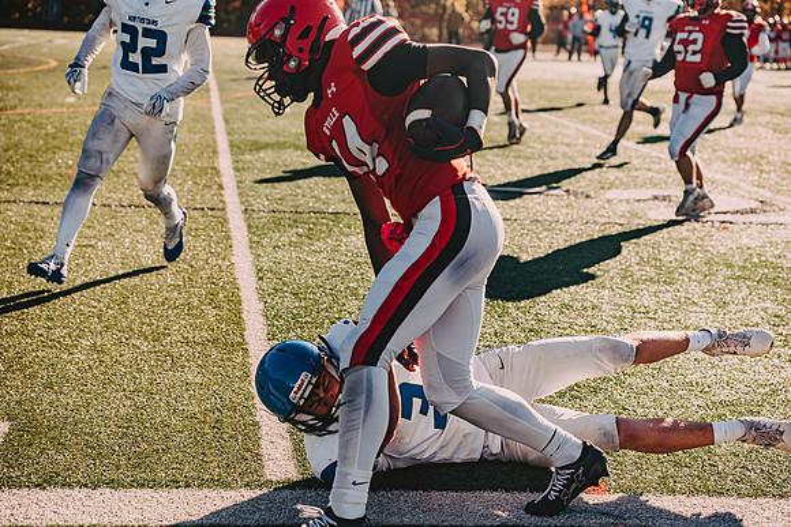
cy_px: 264
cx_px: 396
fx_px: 1538
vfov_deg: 19.5
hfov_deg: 28.8
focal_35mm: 70
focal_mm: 70
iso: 125
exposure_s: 1/3200
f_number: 3.5
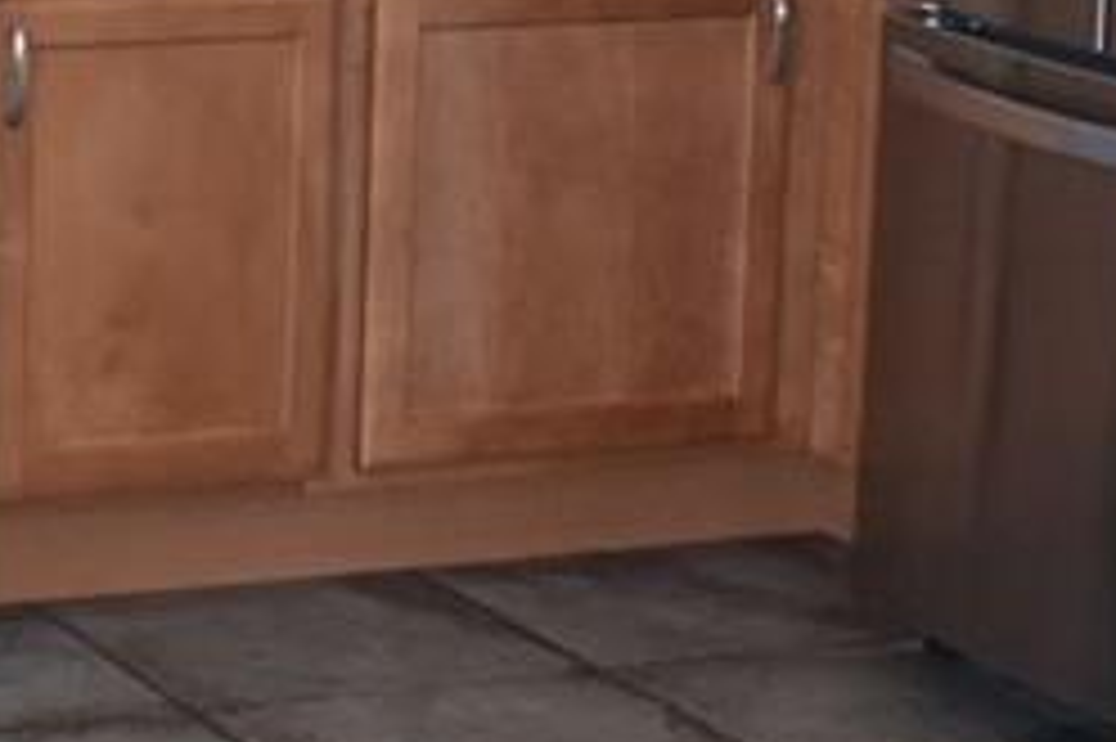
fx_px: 6598
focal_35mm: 213
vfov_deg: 6.4
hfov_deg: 9.6
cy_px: -180
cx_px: 166
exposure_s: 1/100
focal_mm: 22
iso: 800
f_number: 5
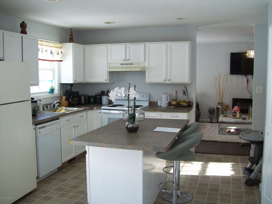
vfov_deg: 39.7
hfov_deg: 51.4
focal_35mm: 36
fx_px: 283
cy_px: 102
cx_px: 136
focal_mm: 6
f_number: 2.7
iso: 80
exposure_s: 1/68.8
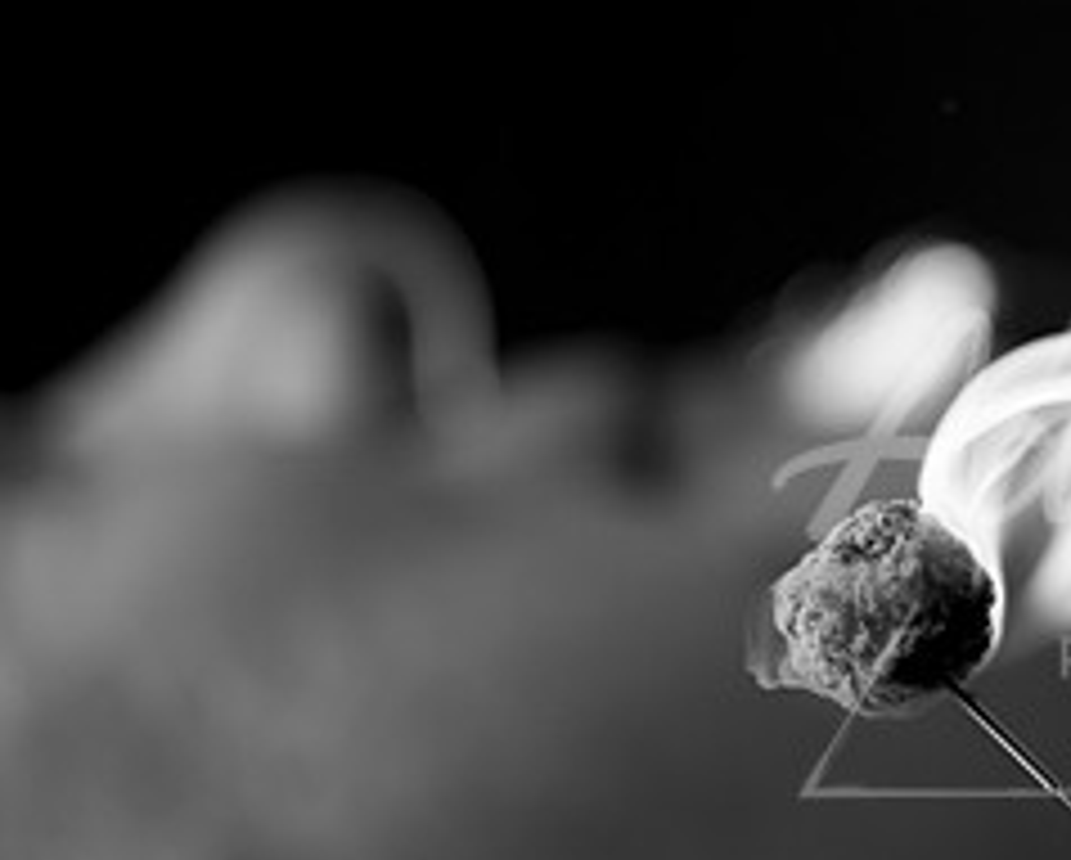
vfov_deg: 6.5
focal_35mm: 240
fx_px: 7617
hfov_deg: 8.0
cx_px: 1264
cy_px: 457
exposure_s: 1/200
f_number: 5
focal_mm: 105
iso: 800
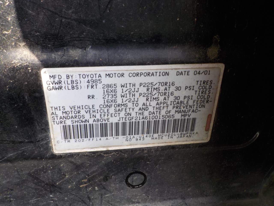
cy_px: 103
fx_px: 237
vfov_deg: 46.8
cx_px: 137
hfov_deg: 60.0
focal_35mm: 30
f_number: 3.3
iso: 125
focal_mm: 4.1
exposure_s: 1/80
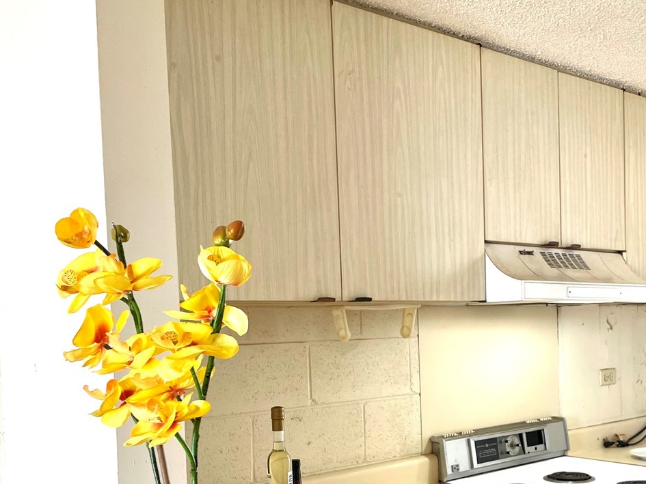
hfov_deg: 42.2
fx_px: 821
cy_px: 372
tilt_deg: -2.7
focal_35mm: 44
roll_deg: +1.5
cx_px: 444
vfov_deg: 32.2
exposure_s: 1/60
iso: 64
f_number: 1.6
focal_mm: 4.2
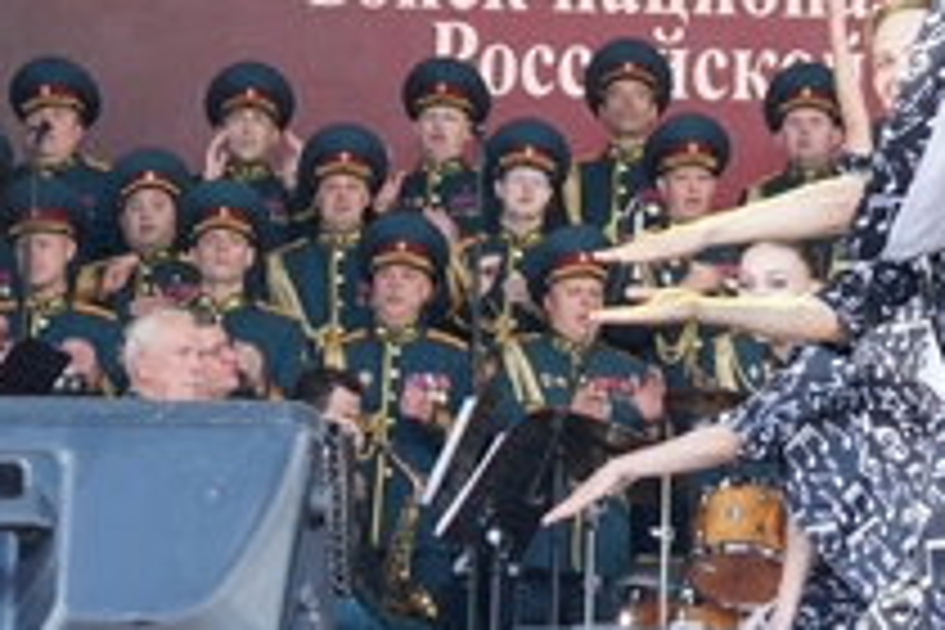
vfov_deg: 7.4
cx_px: 963
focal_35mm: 182
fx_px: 4777
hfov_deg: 11.2
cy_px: -288
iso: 400
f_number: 4.5
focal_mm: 34
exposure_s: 1/160
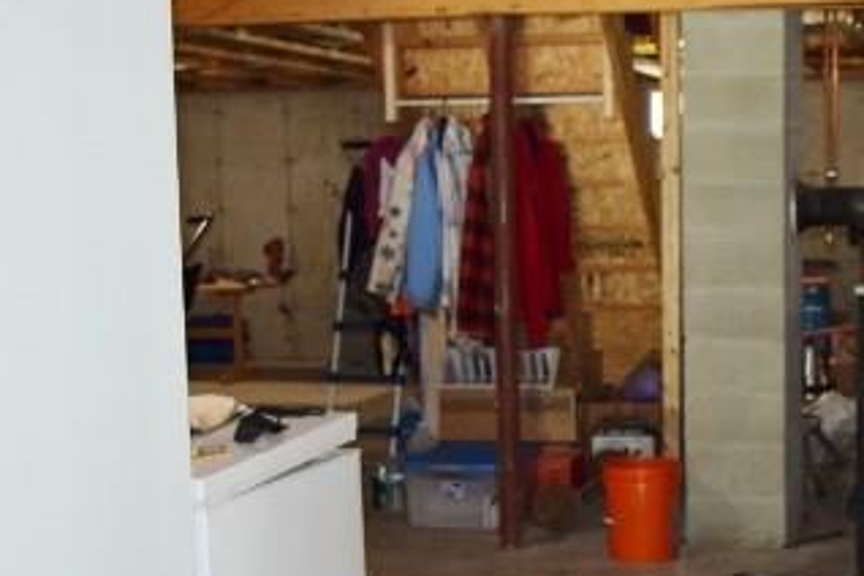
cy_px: 425
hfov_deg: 28.6
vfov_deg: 19.9
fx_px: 1632
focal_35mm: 68
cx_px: 755
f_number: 4
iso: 800
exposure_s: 1/60
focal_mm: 18
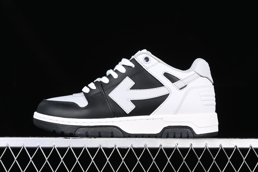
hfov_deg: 27.0
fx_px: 537
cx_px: 129
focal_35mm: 75
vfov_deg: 18.2
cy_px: 86
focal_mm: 50
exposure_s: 1/60
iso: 160
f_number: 6.3
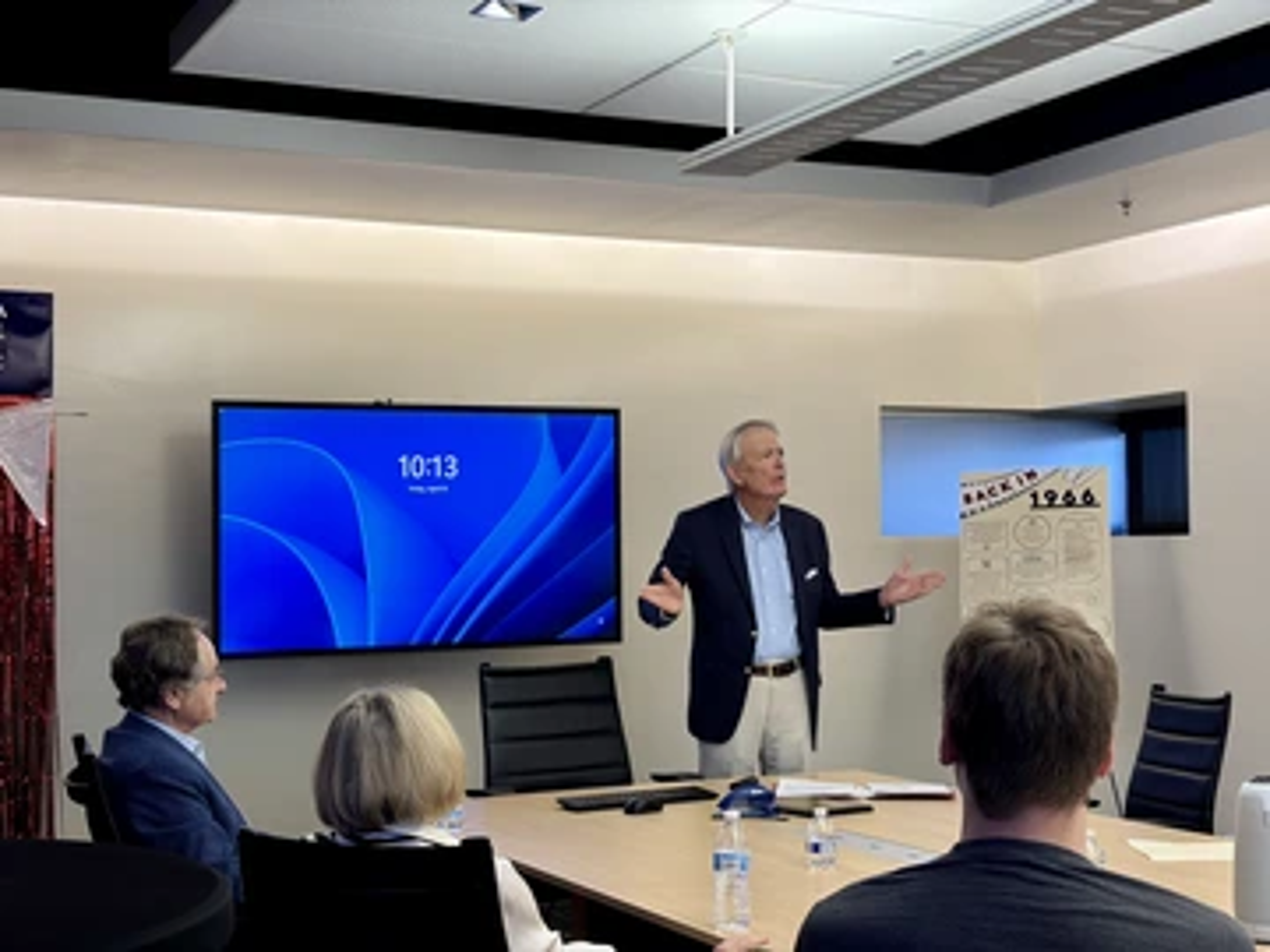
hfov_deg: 36.8
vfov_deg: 28.0
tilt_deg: +2.3
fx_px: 1908
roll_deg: +1.3
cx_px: 635
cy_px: 476
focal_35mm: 52
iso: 80
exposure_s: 1/169
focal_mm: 5.96
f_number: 1.6
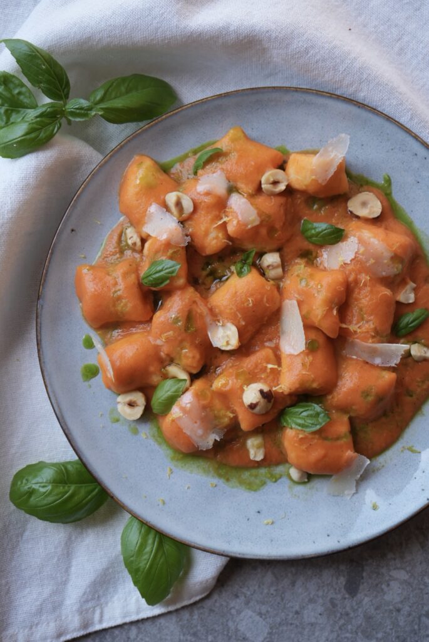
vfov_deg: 33.9
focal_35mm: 59
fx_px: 1052
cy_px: 321
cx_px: 214
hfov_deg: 23.0
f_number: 6.3
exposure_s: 1/60
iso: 100
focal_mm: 59
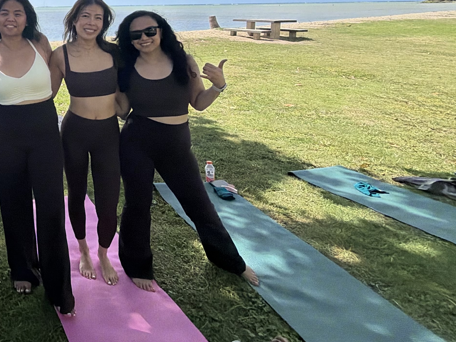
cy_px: 43
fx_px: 395
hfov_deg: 48.0
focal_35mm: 30
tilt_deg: -4.8
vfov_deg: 43.3
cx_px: -13
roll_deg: +1.5
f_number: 2.2
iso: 80
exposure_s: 1/3125
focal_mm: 2.22
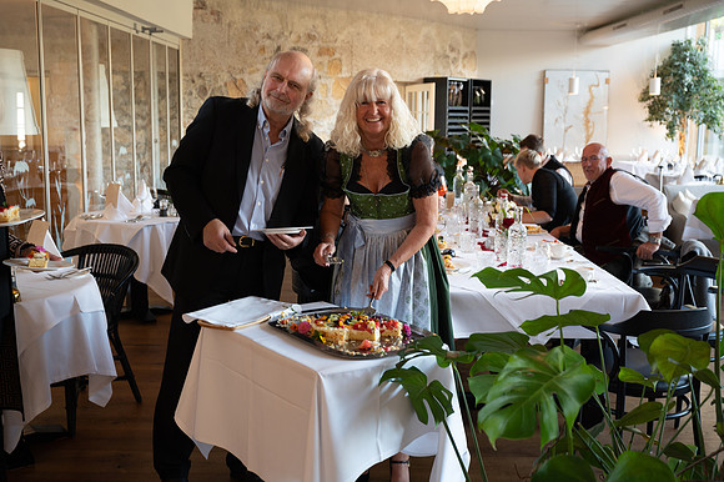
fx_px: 764
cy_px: 241
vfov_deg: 35.0
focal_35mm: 38
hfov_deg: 50.7
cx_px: 362
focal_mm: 38
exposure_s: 1/50
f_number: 4
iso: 800
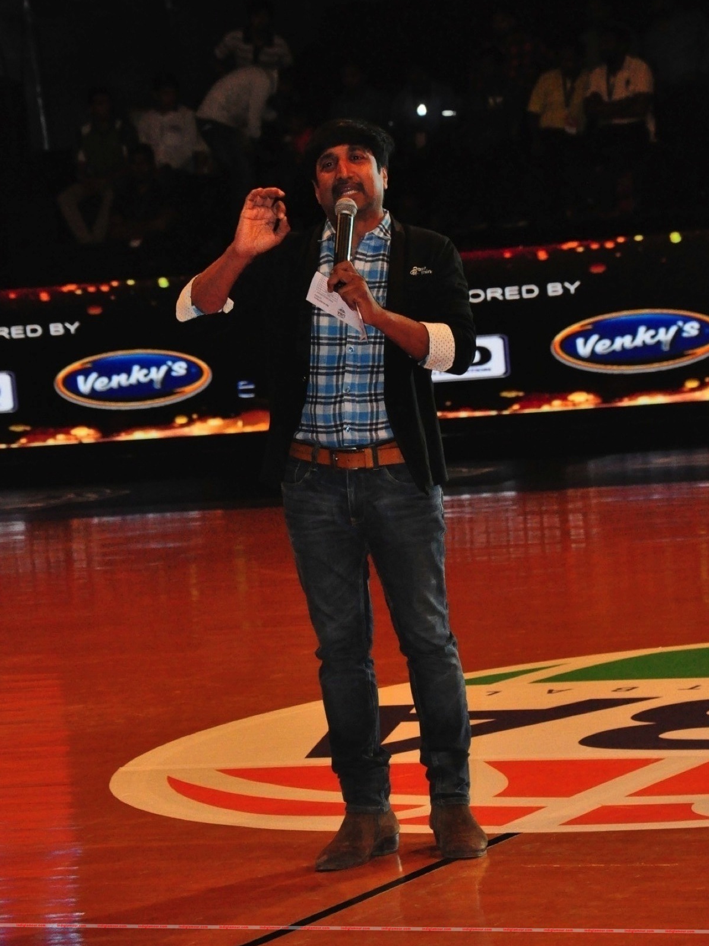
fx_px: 4687
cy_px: 470
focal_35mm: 172
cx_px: 355
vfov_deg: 11.5
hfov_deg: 8.7
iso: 3200
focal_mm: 105
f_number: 5.6
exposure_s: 1/80
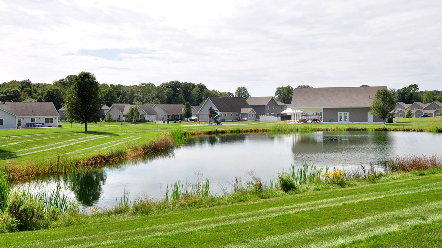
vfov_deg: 31.4
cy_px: 121
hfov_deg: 52.9
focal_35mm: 38
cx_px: 255
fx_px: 442
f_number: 9
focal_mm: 17
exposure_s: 1/400
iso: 250
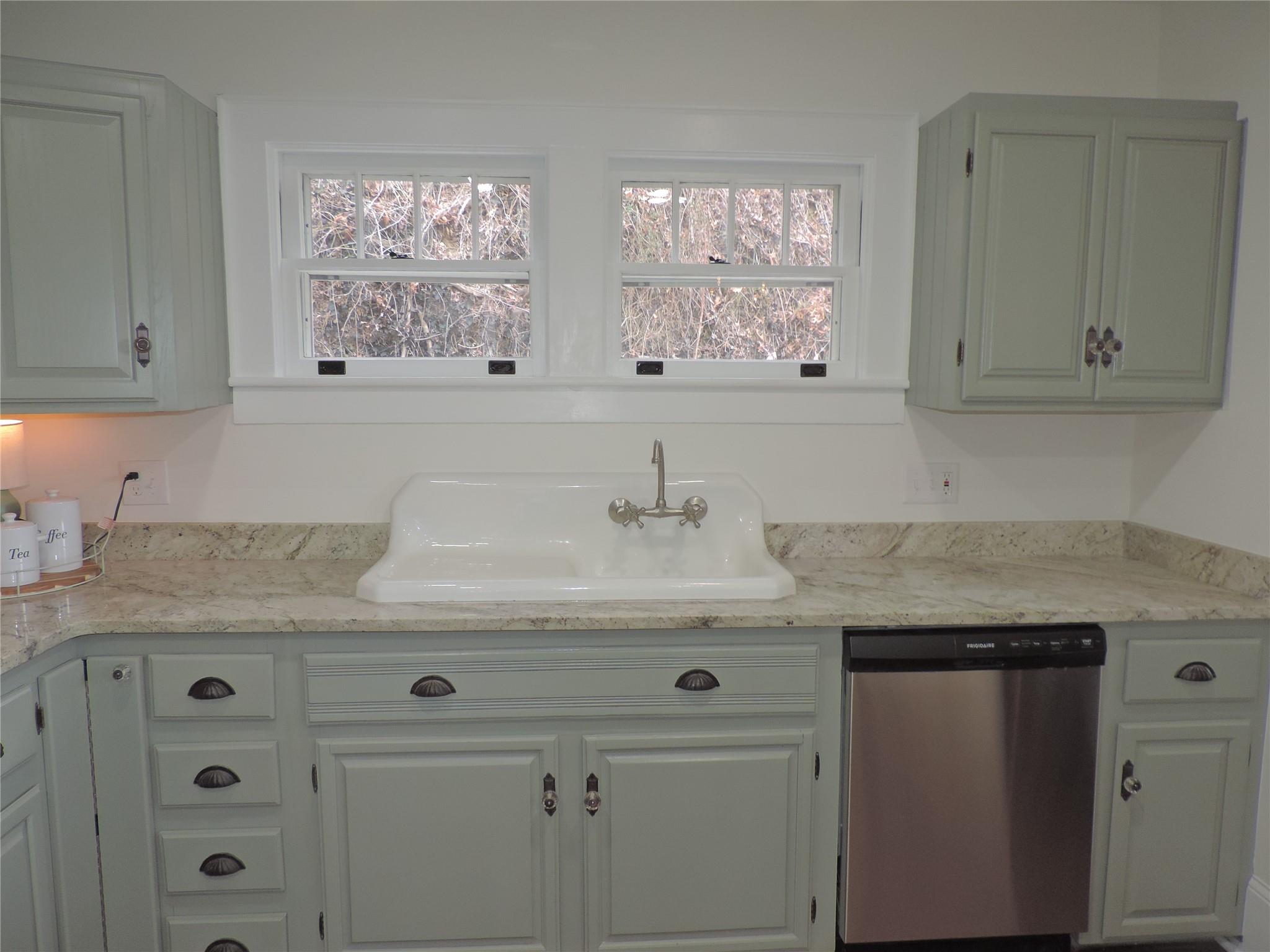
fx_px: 881
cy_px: 476
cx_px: 635
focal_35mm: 24
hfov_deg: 71.6
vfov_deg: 56.8
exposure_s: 1/40
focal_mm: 4.3
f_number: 3
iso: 160
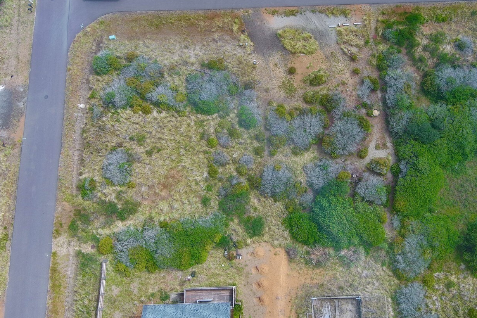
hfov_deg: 48.3
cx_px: 278
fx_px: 530
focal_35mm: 40
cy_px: 111
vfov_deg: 33.2
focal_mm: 10.57
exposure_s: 1/909
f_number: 2.8
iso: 100
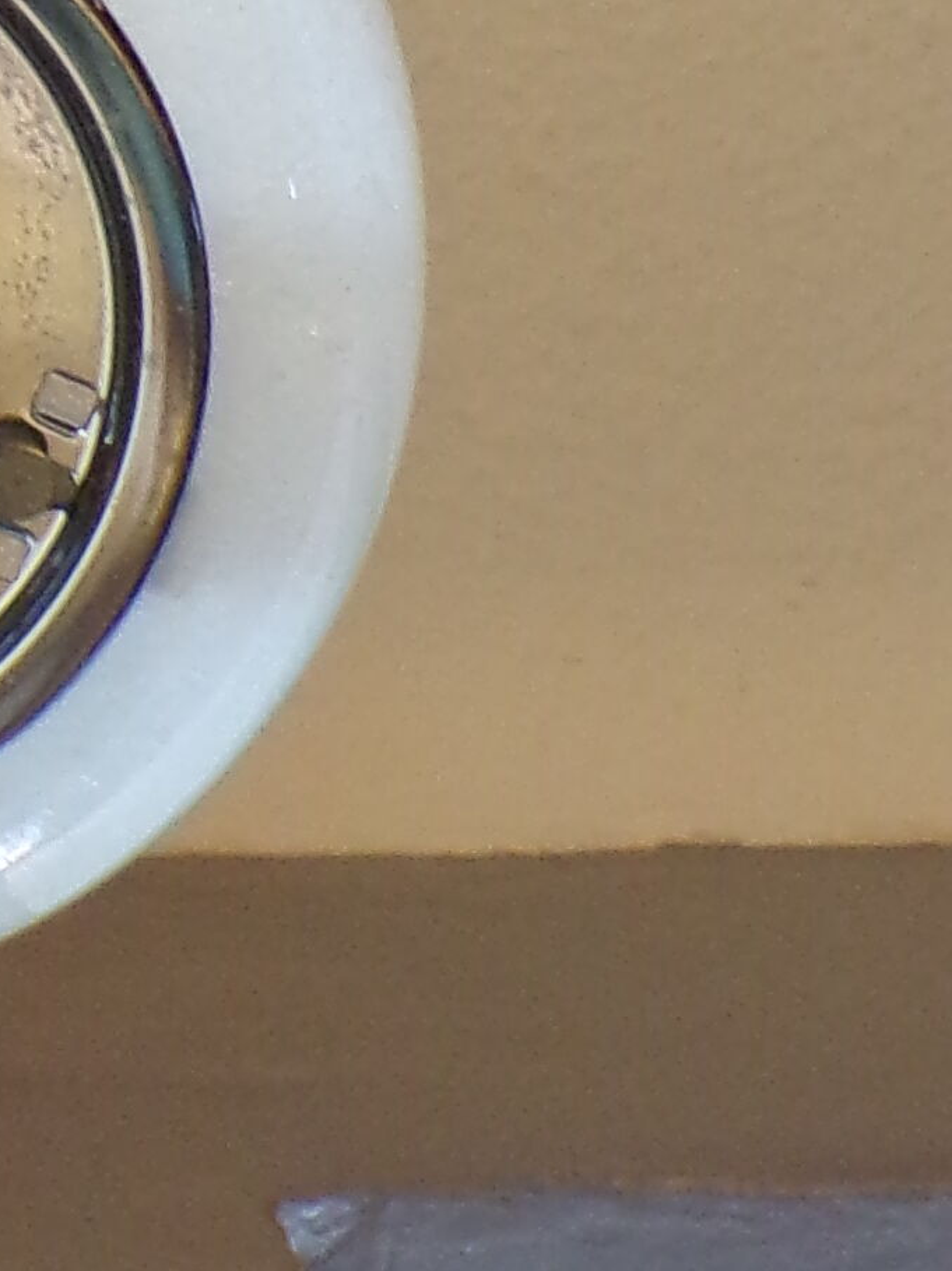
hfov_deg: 6.8
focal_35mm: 213
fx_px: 7816
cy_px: -1165
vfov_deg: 8.8
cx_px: -591
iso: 200
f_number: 3.4
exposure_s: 1/18
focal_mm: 7.6
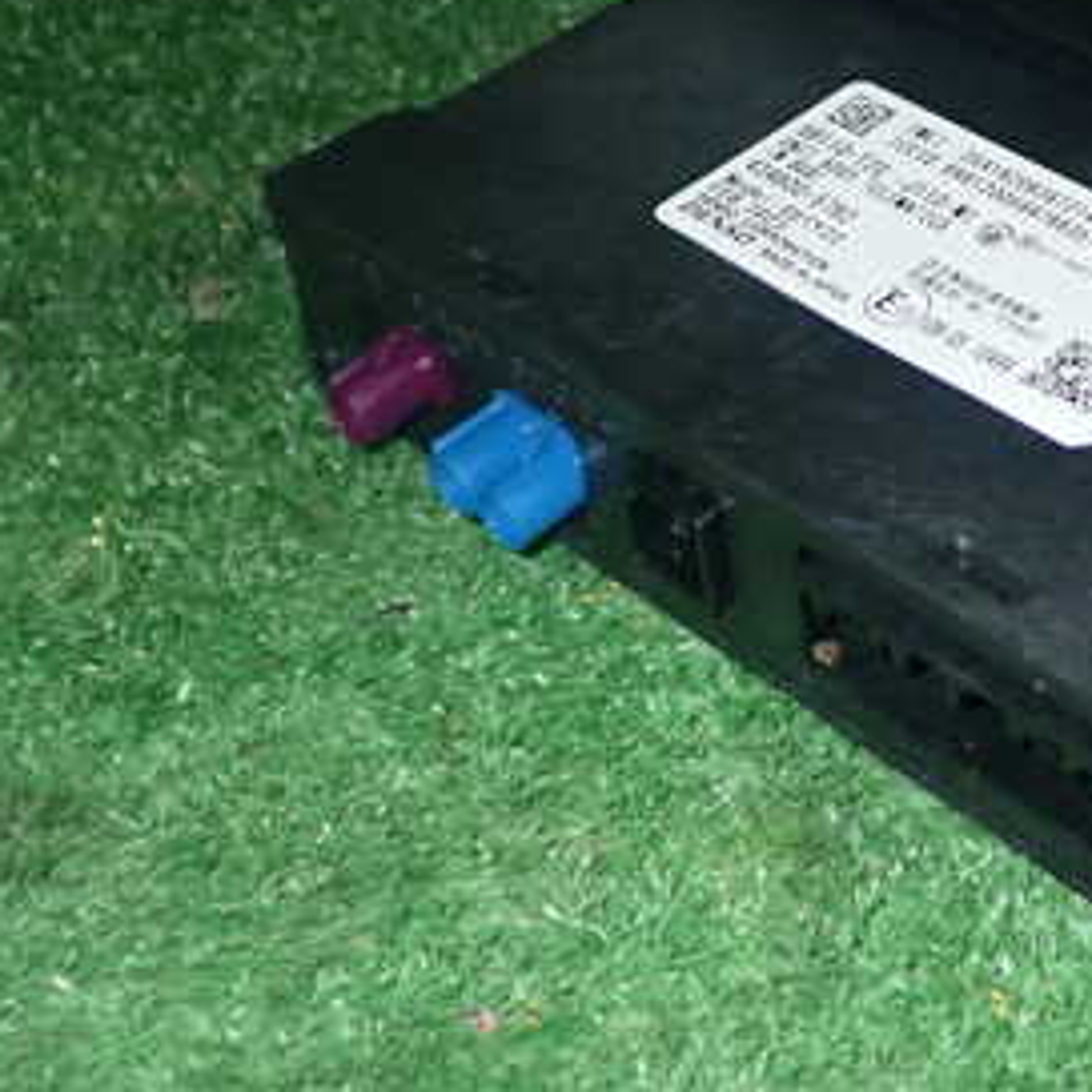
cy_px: 329
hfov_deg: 22.6
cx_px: 1040
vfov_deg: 23.2
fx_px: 2641
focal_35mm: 74
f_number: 8
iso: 320
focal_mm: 6.83
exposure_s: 1/40
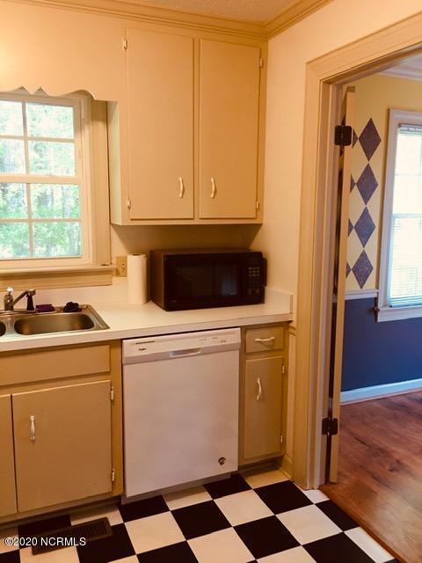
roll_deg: -0.2
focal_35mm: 29
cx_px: 211
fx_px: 471
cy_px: 282
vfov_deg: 61.7
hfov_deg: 48.2
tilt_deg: -6.8
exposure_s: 1/15
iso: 64
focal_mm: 4.15
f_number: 2.2
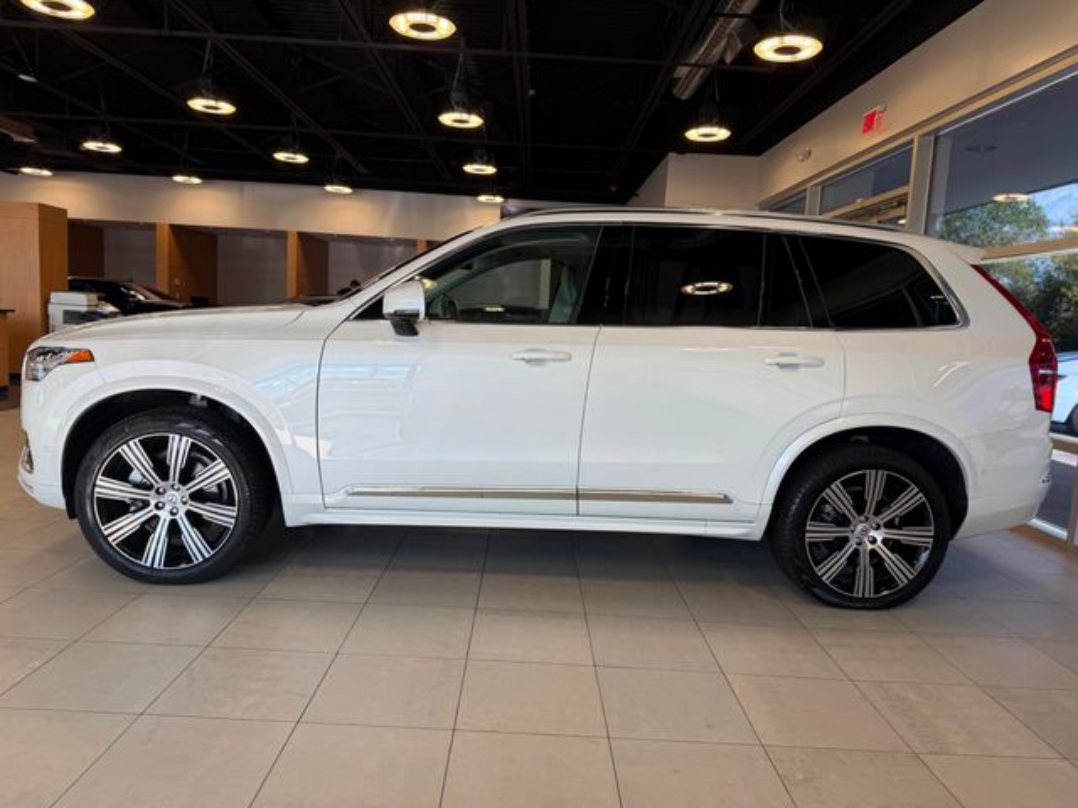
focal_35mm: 24
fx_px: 747
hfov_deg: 71.6
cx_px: 539
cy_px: 404
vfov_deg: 56.8
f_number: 1.78
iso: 80
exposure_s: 1/393
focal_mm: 6.76
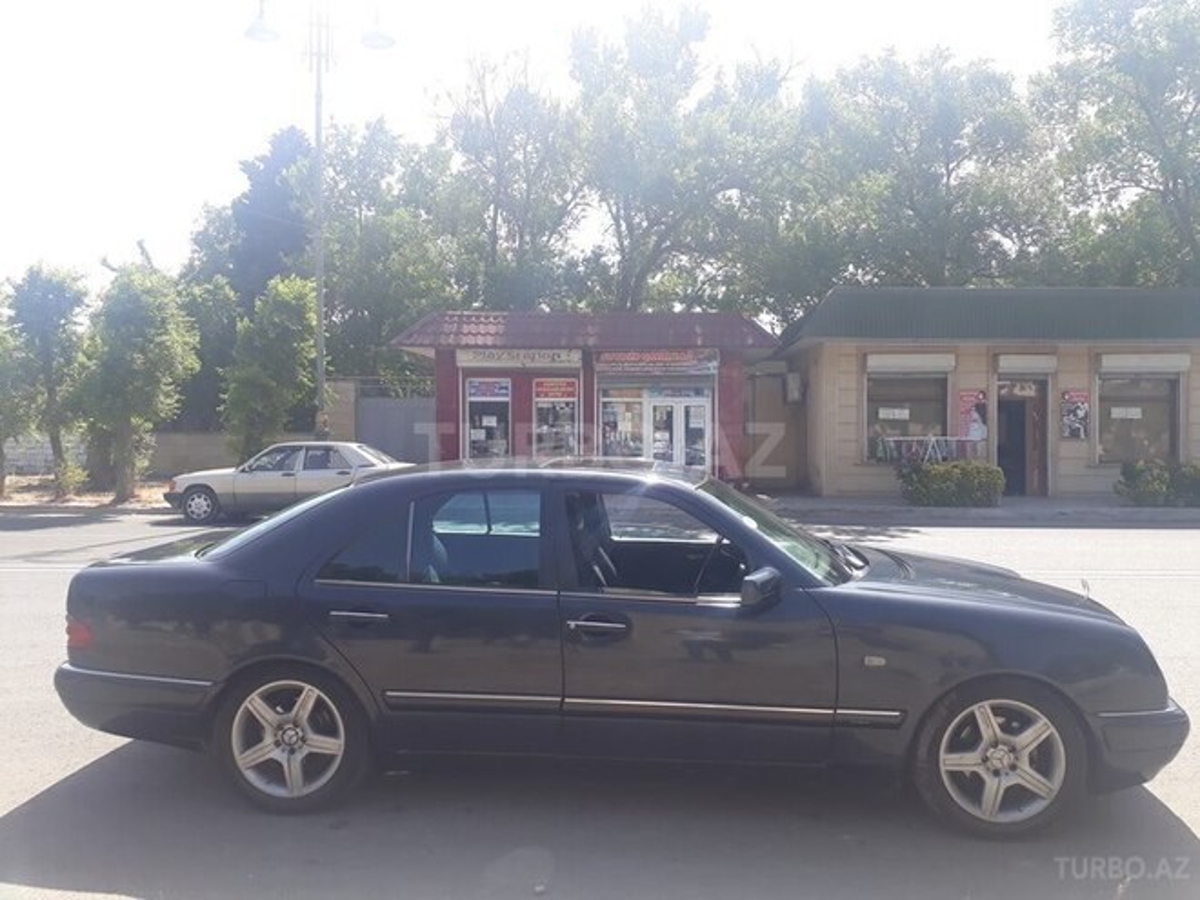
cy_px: 450
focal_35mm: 27
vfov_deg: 51.4
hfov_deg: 65.3
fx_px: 936
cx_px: 600
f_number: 1.9
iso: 40
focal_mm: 3.6
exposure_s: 1/541
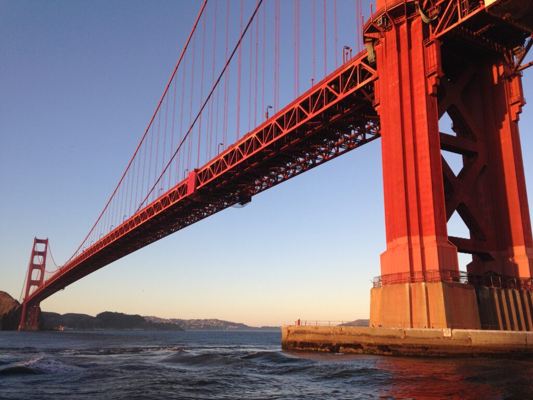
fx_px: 508
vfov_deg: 42.9
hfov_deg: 55.4
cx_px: 266
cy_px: 200
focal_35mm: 33
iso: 50
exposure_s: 1/497
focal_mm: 4.12
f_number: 2.4
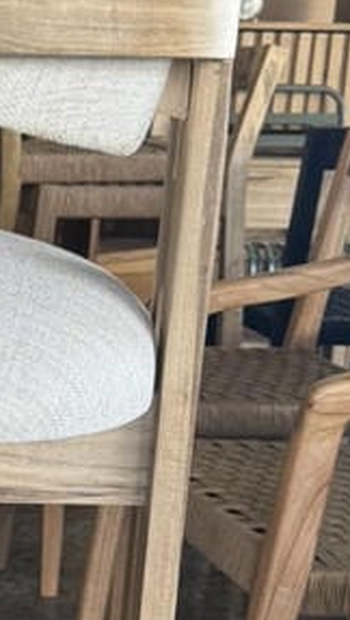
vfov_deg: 23.0
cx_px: -229
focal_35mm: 91
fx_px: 1497
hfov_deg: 12.4
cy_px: 510
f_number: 1.78
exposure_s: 1/121
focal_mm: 6.76
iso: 80
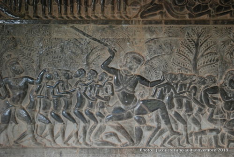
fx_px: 342
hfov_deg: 37.8
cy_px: 78
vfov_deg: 25.8
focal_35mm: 52
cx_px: 117
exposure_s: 1/25
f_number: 4.2
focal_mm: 35
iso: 800
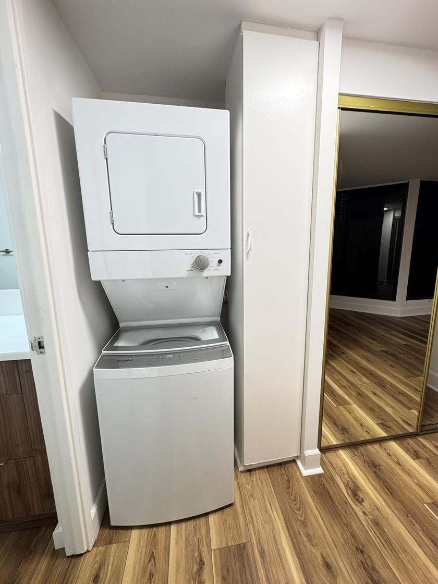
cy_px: 288
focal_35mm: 15
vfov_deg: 98.2
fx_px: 253
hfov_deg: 81.7
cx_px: 230
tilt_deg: -7.7
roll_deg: +0.4
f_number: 2.2
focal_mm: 2.22
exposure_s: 1/60
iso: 200
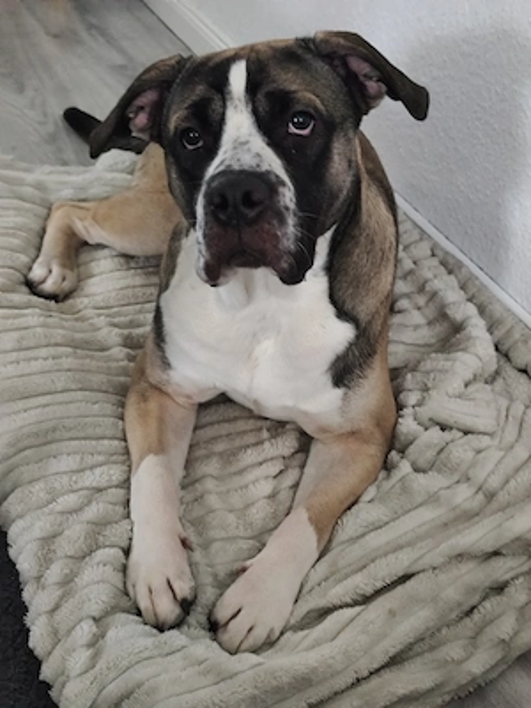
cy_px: 354
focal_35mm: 46
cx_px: 266
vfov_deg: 41.2
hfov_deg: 31.5
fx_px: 941
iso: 4000
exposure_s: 1/14.3
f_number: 1.65
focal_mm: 6.19
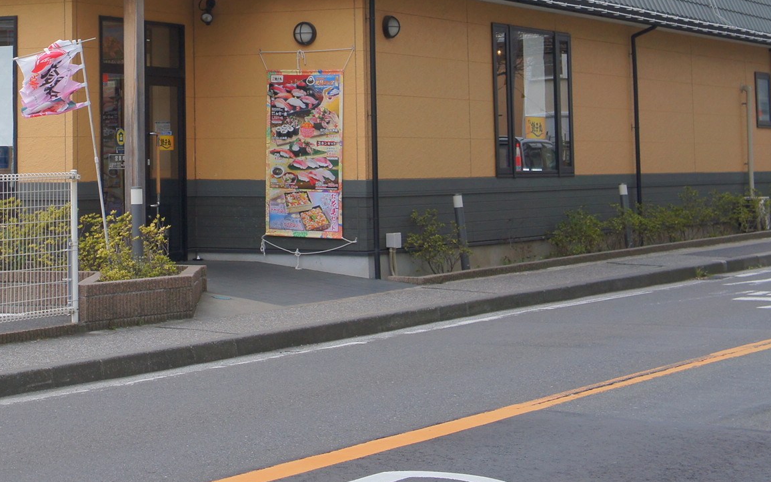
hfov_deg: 21.0
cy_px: -41
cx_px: 75
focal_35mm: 97
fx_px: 2038
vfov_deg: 13.2
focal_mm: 30
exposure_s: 1/500
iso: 200
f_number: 7.1
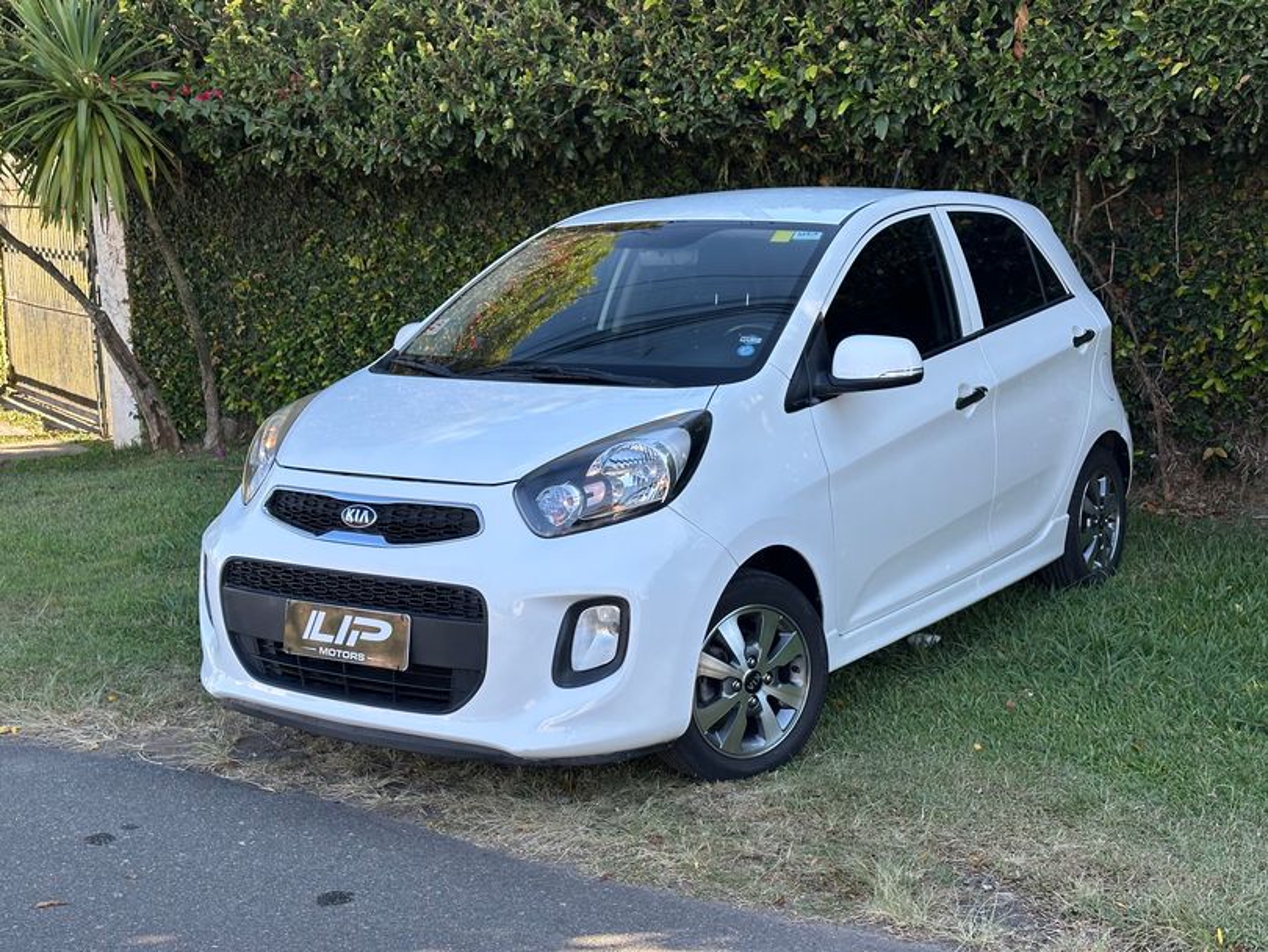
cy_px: 476
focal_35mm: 48
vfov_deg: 30.3
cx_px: 634
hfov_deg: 39.6
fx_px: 1759
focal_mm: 6.86
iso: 64
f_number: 1.78
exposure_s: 1/681
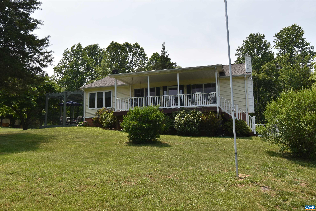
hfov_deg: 61.9
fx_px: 263
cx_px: 158
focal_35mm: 30
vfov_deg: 43.6
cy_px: 106
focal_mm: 20
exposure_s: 1/200
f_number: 10
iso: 100
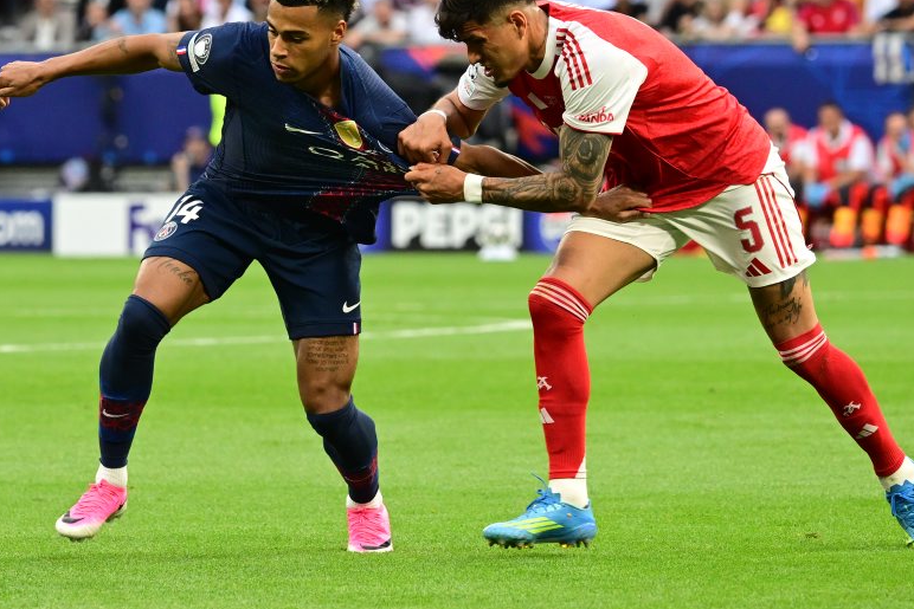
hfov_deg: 7.2
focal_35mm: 285
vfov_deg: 4.8
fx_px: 7237
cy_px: 226
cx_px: 380
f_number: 5
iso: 2000
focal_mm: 220
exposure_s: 1/1000
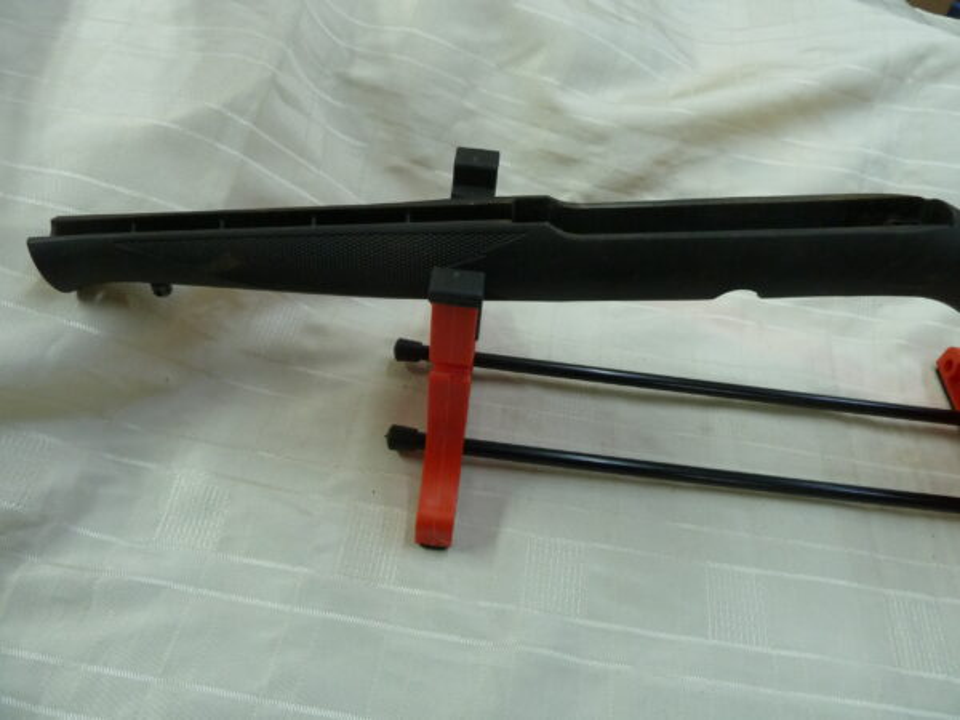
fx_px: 693
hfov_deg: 69.4
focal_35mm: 25
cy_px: 360
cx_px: 480
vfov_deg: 54.9
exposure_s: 1/30
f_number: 3.3
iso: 250
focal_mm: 4.1
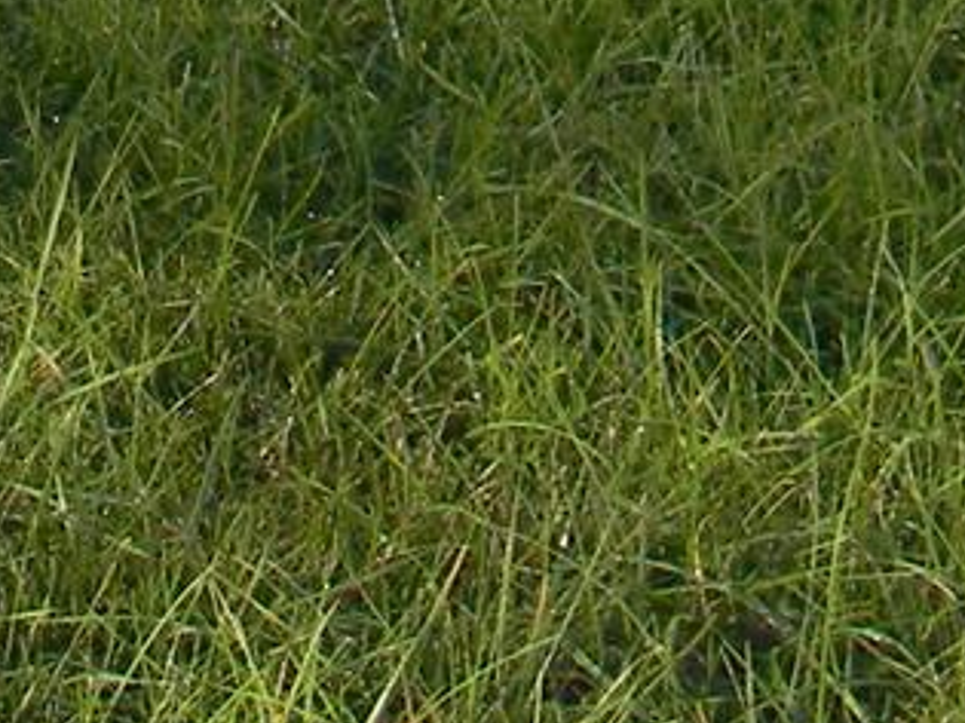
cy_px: -1250
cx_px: -407
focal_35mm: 182
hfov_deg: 10.5
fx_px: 5072
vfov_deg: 7.4
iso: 80
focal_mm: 5
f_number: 3.5
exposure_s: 1/200
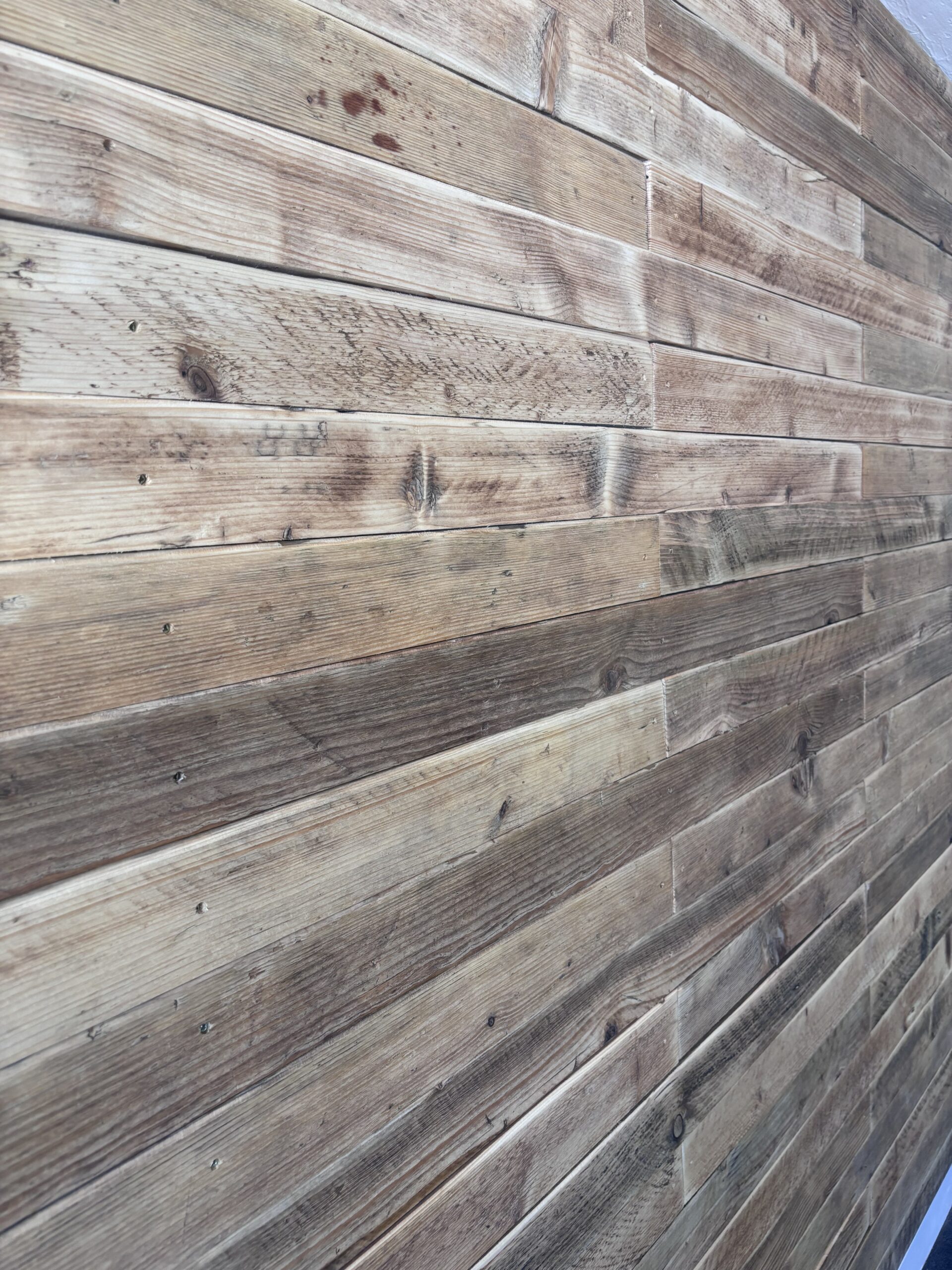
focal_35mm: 26
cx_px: 476
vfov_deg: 67.3
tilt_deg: -6.2
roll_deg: +4.5
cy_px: 635
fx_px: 953
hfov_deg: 53.1
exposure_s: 1/50
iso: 100
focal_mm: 5.96
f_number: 1.6
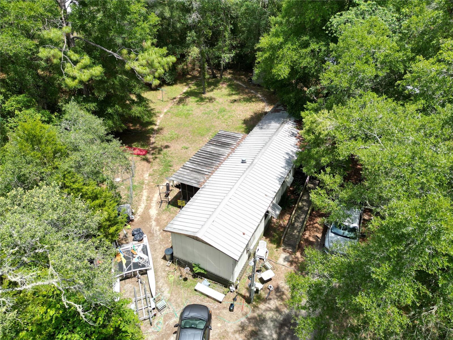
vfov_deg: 56.8
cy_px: 170
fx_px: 314
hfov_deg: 71.6
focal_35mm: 24
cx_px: 226
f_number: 1.7
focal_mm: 6.72
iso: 100
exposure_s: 1/1500
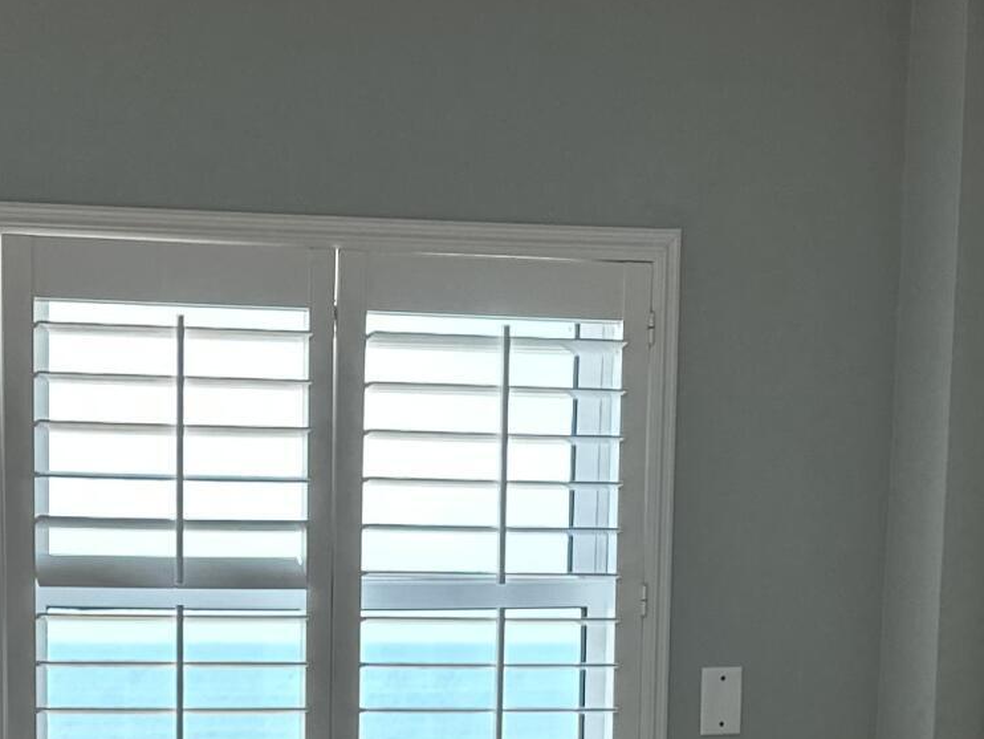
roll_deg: -0.1
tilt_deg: -7.3
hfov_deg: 19.9
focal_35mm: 97
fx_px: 2758
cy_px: 975
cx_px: 130
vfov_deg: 14.6
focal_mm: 6.86
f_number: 1.78
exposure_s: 1/169
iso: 80
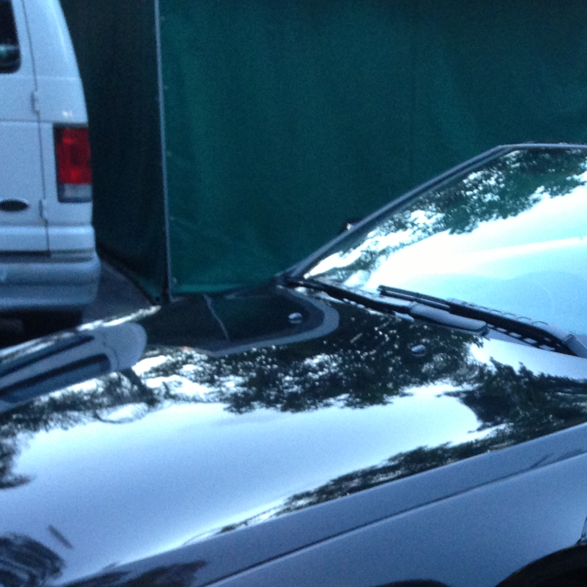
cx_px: 521
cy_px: 556
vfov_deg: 22.6
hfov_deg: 22.8
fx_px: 1420
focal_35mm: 74
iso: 160
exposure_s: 1/20
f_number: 2.4
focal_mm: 4.13
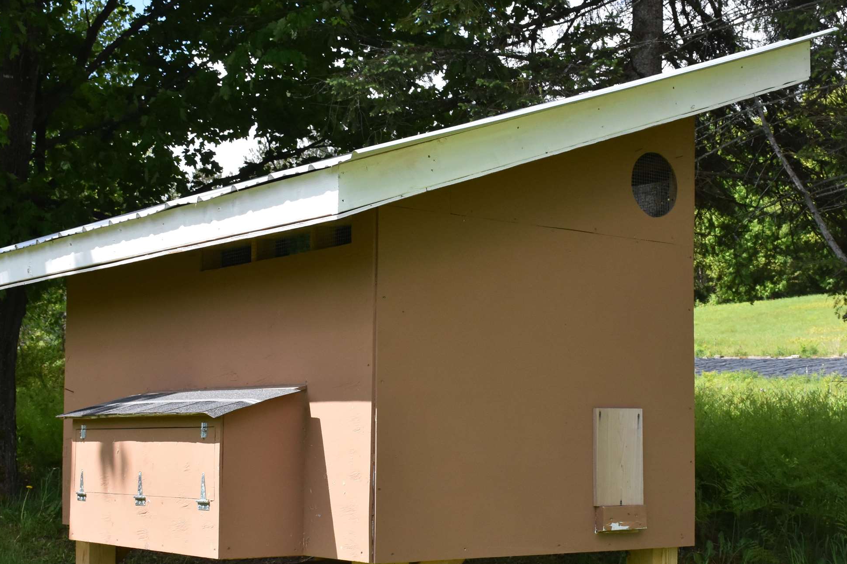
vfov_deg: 21.9
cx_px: 424
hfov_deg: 32.4
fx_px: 1459
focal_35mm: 62
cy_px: 325
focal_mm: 26
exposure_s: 1/320
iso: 800
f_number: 8
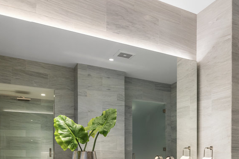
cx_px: 177
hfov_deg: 51.1
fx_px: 239
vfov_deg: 34.3
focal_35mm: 36
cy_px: 149
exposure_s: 1/4
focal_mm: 17
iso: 400
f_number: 11
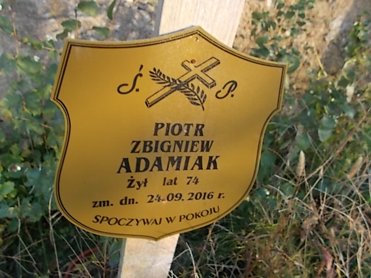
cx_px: 186
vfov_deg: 53.1
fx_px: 279
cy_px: 139
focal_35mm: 26
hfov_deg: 67.3
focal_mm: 4.6
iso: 80
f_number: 3.2
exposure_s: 1/80
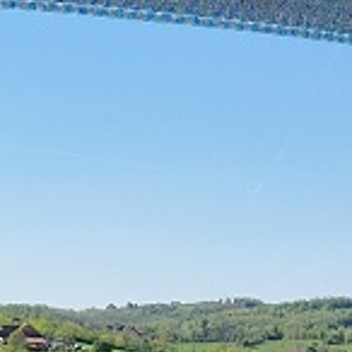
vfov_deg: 9.0
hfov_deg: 9.3
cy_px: 652
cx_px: 439
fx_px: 2128
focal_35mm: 185
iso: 50
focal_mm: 5.4
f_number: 1.8
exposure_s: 1/1332
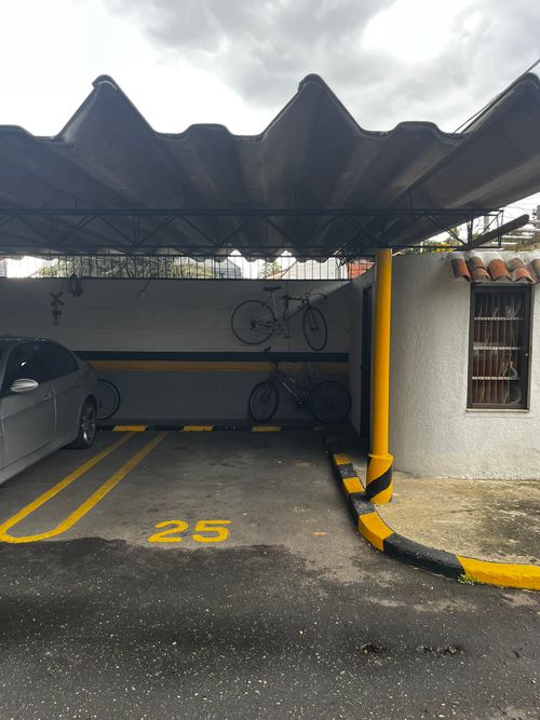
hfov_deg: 53.0
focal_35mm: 26
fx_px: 541
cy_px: 360
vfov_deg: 67.3
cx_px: 270
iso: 125
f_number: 1.6
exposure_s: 1/121
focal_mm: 5.1
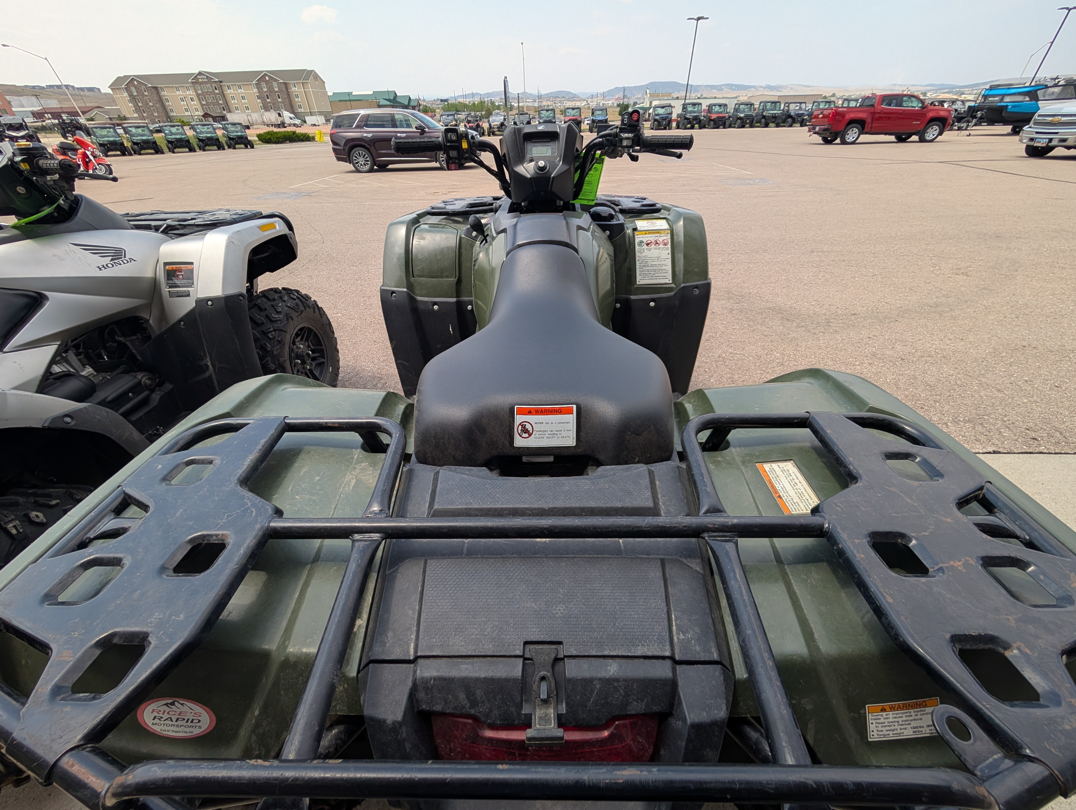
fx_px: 374
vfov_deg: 94.6
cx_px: 538
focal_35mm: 12
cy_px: 405
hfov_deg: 110.5
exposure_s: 1/1949
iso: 55
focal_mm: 2.02
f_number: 1.7
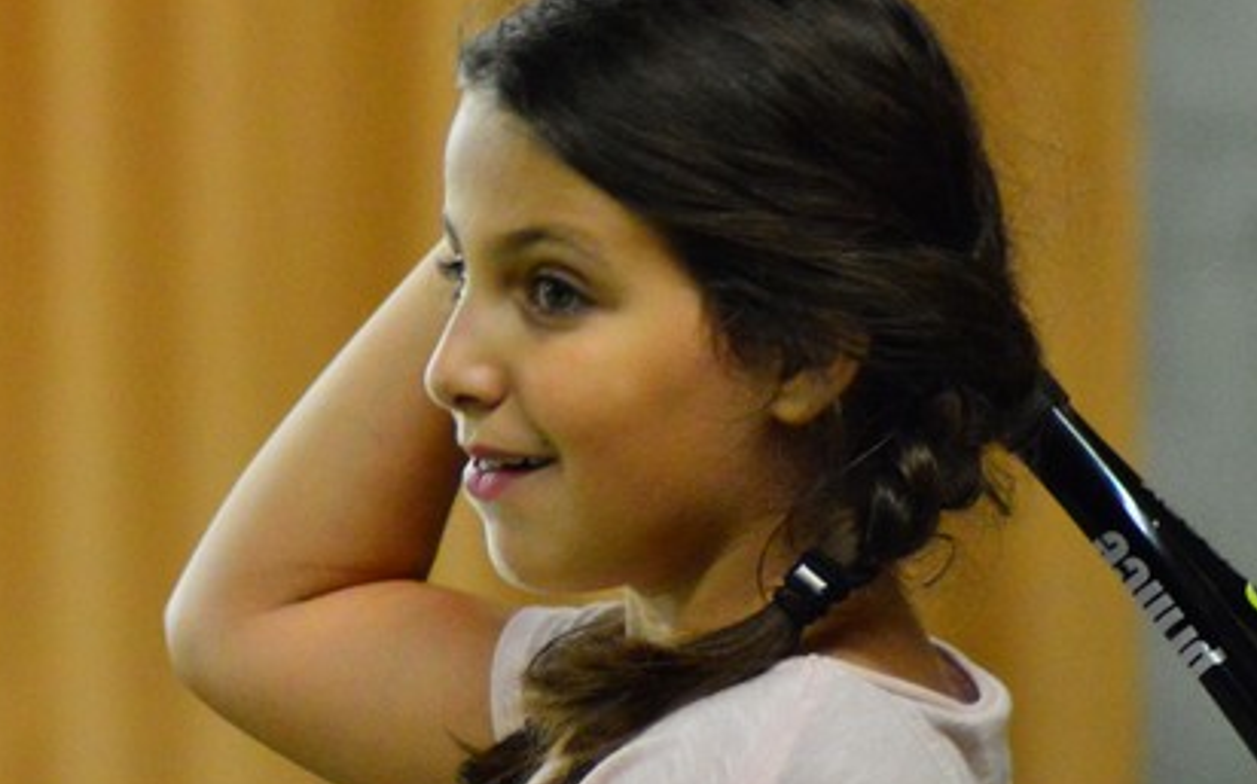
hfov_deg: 4.0
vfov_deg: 2.5
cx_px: 256
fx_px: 18215
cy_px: 496
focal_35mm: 532
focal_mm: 140
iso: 3200
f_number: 4.2
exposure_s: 1/250
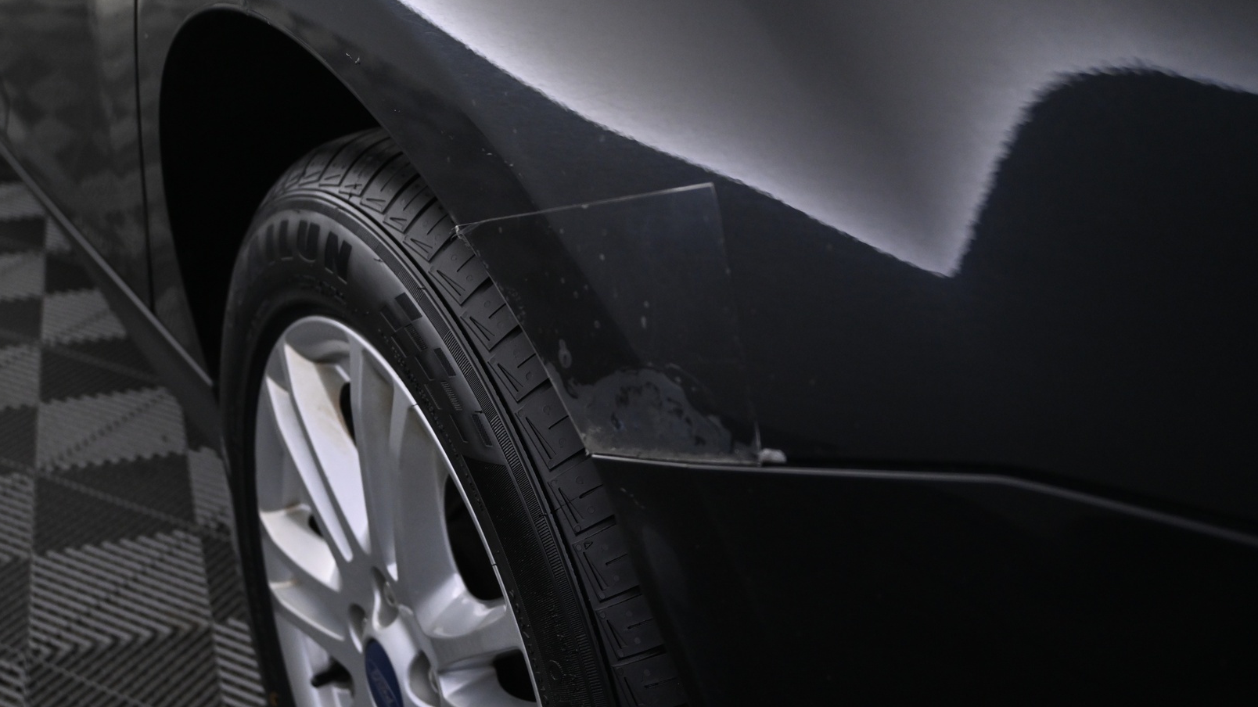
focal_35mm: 38
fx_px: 1267
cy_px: 404
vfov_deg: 31.1
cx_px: 630
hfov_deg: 52.8
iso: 1600
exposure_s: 1/40
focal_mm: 24
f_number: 4.2
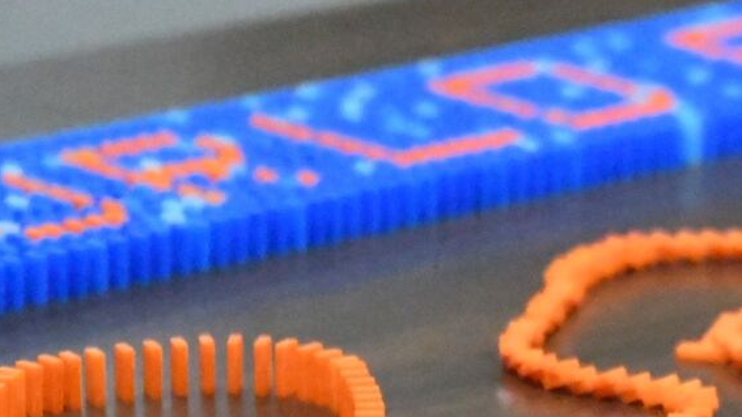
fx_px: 7693
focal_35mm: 391
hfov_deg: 5.5
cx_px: 1002
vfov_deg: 3.1
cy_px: 360
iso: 22800
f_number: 4
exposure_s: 1/640
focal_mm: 80
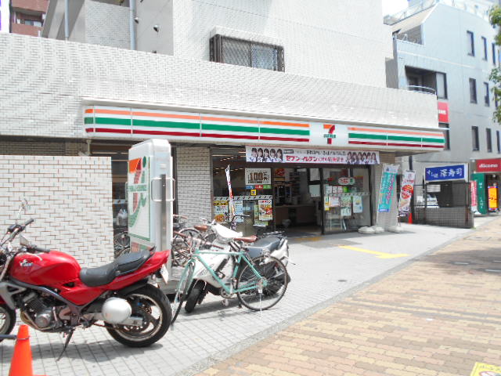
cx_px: 250
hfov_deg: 60.0
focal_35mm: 30
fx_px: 434
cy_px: 188
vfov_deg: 46.8
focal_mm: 5.1
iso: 80
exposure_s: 1/400
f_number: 3.4
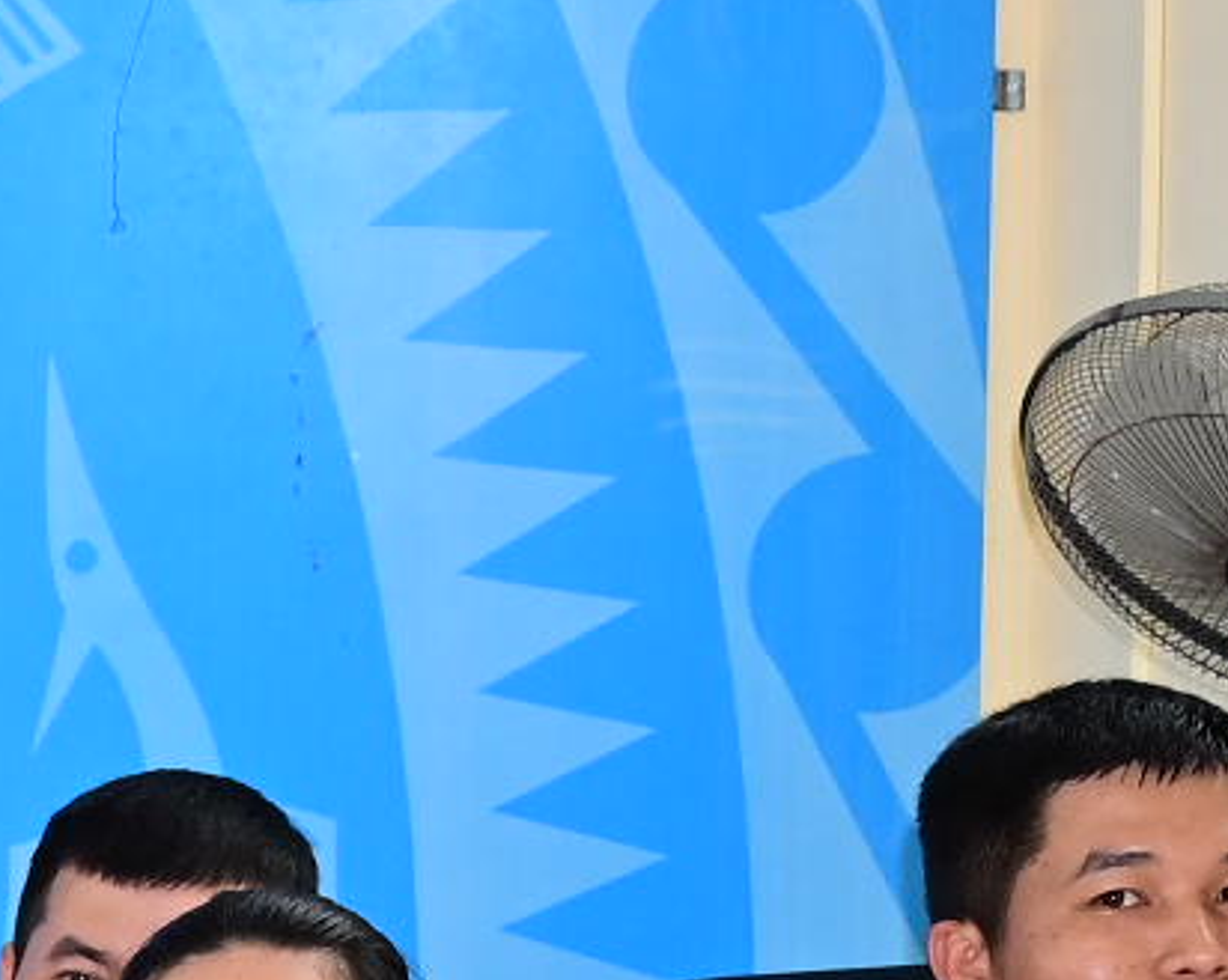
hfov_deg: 8.4
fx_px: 7264
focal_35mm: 200
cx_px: -2191
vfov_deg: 7.5
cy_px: 1728
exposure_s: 1/160
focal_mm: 29
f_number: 4.5
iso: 1600
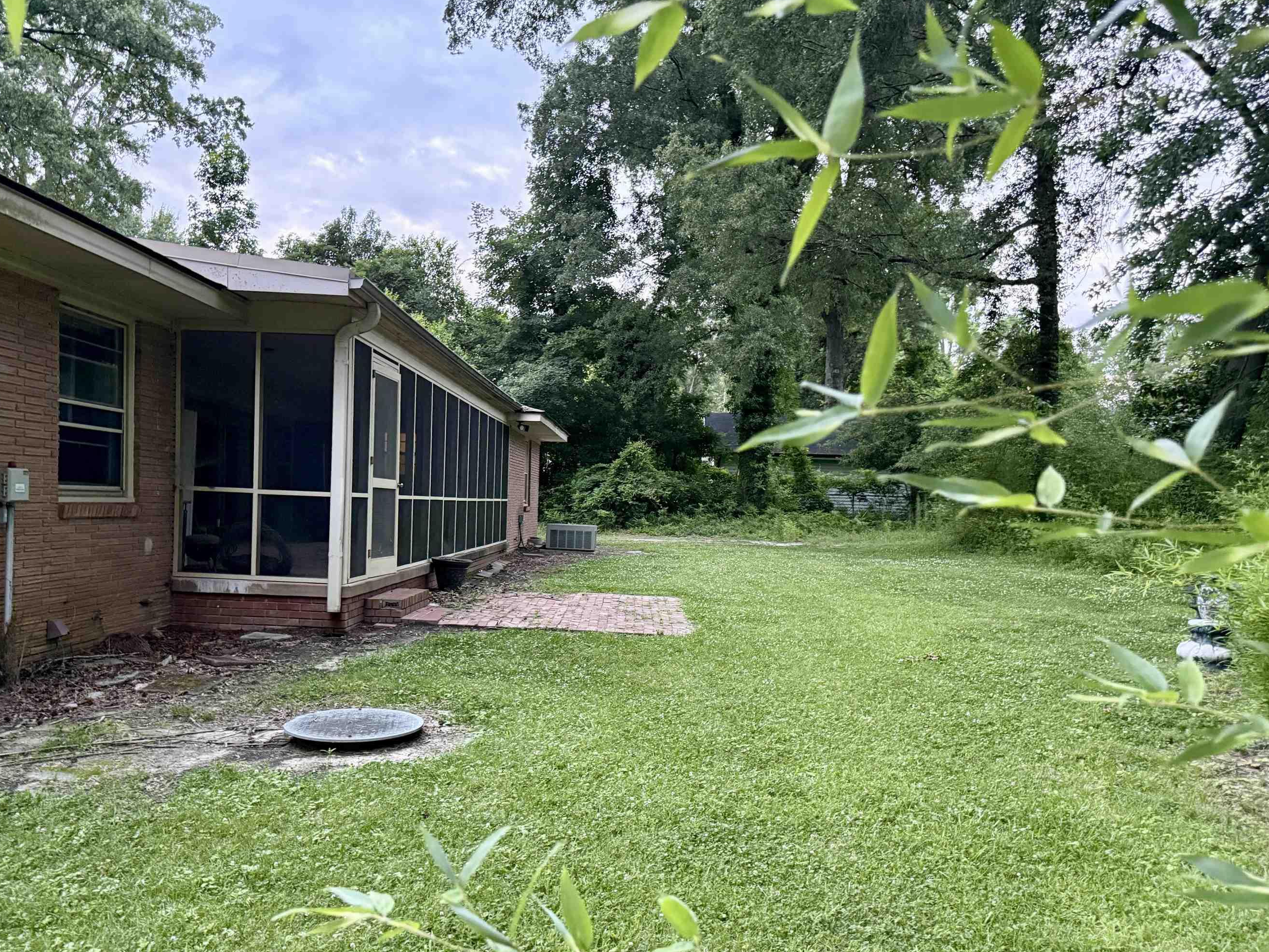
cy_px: 533
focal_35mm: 28
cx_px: 587
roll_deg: -2.4
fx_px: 1027
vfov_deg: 49.6
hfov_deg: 63.4
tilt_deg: -2.8
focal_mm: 6.76
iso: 800
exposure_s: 1/48
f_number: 1.78
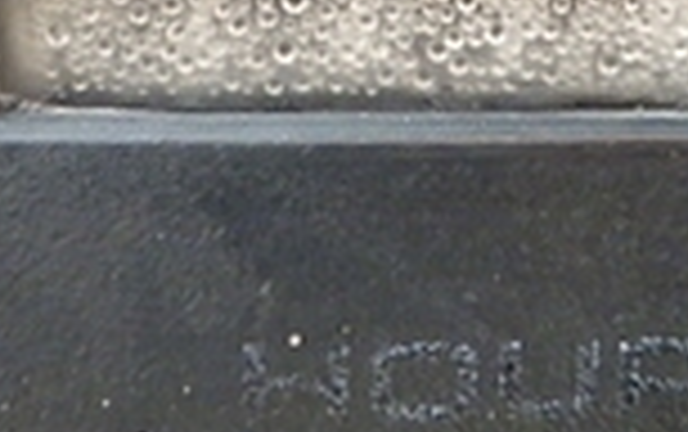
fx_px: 2121
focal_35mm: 113
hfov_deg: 18.4
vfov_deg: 11.4
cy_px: -99
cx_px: 324
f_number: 3.8
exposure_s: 1/50
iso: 250
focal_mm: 6.1
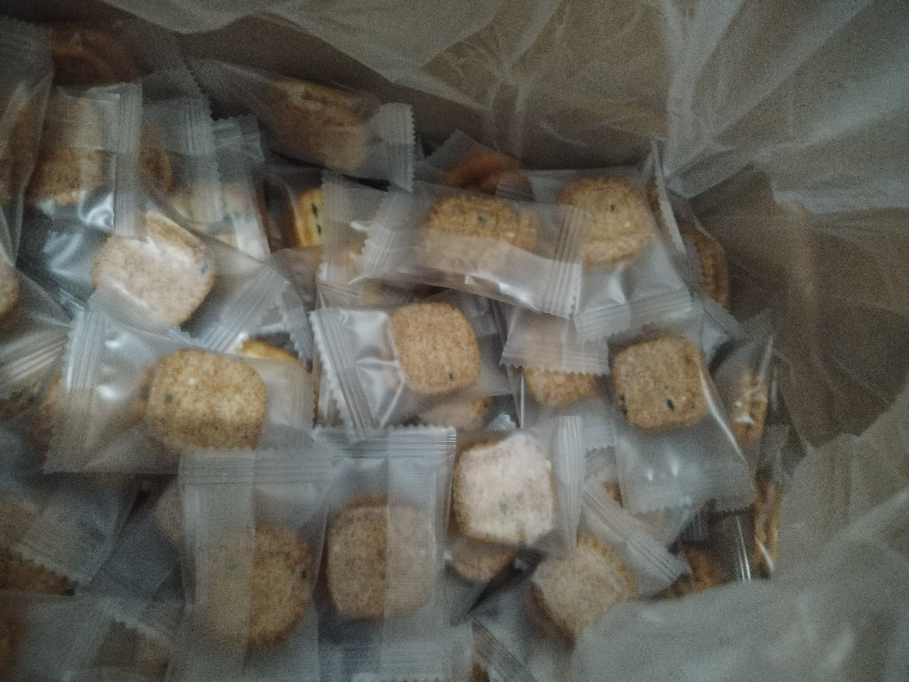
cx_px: 454
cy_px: 341
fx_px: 683
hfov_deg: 67.3
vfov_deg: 53.1
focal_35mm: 26
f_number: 1.8
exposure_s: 1/16.7
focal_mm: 4.75
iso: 3154
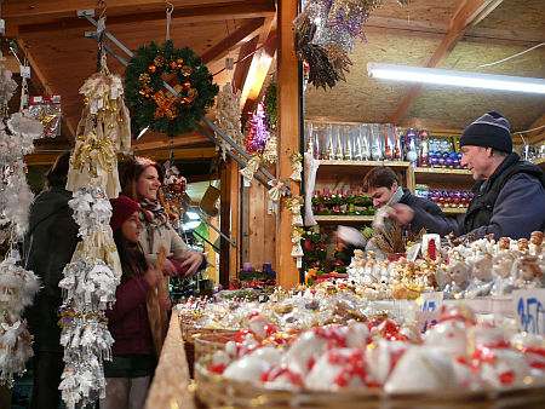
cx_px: 272
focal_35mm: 35
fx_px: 551
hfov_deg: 52.6
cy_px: 204
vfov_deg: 40.7
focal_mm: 7.4
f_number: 2.8
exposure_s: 1/15
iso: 200
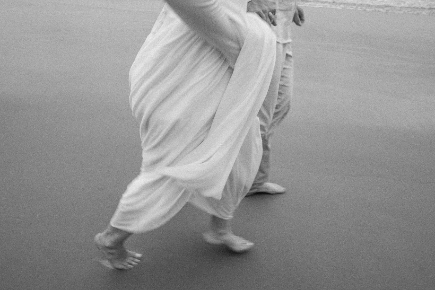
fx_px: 340
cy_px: 145
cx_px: 218
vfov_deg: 46.2
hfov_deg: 65.2
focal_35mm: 28
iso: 200
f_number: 9
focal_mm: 18
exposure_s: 1/125
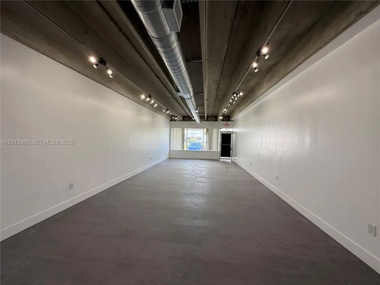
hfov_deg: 102.1
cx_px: 190
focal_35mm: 14
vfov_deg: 85.7
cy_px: 142
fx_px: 154
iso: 64
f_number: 2.2
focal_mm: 2.22
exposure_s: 1/135
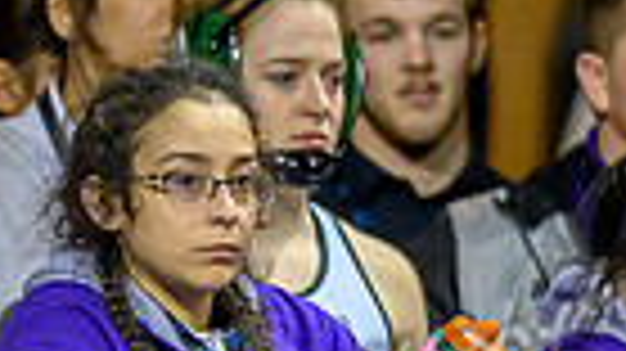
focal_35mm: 1241
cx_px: -522
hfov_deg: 1.7
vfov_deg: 1.0
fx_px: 20588
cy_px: 657
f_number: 2.8
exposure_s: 1/800
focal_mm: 200
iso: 4000
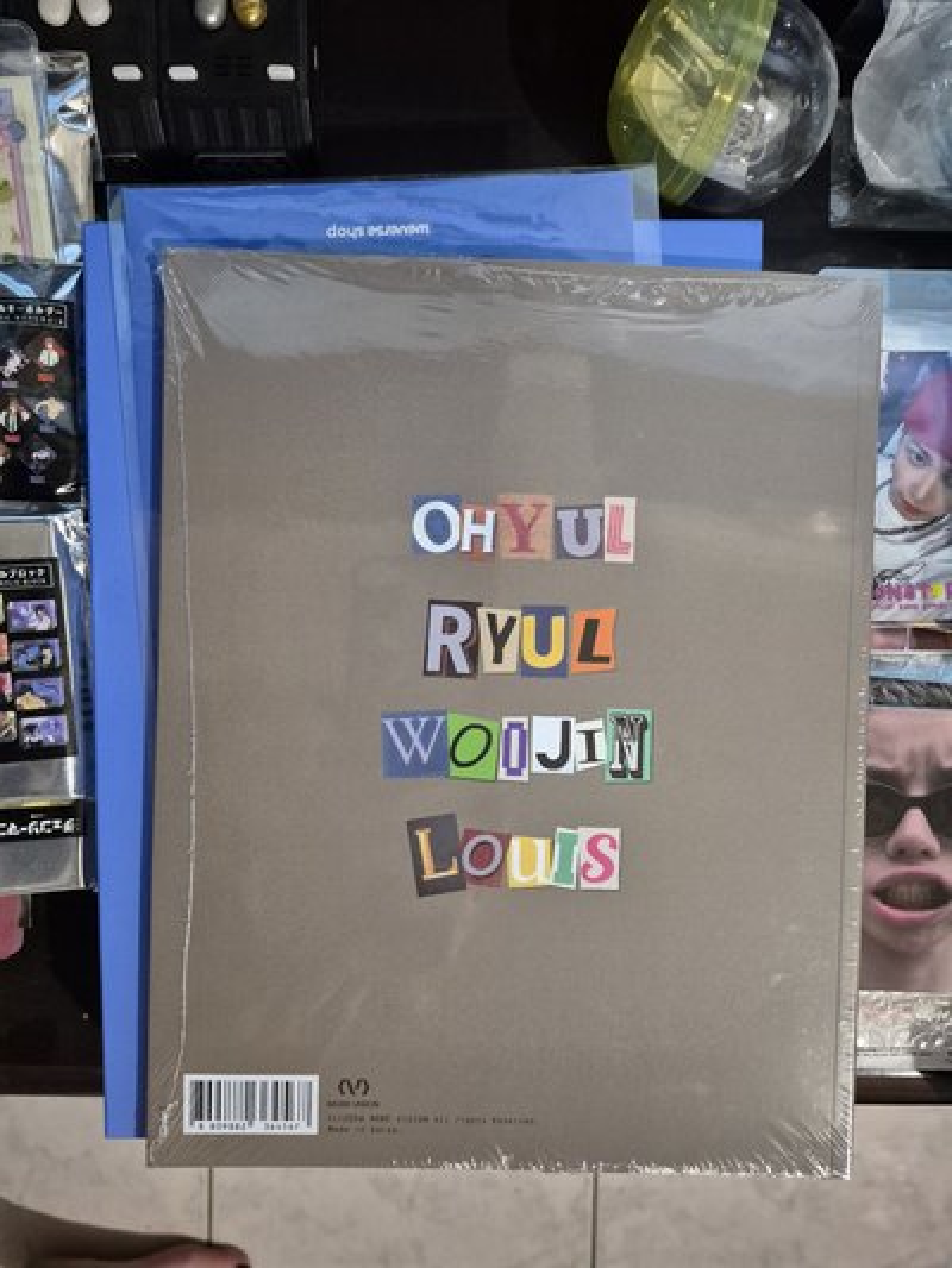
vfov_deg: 73.9
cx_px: 476
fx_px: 843
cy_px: 634
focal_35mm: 23
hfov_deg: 58.9
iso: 1250
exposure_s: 1/60
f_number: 1.8
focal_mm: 5.4
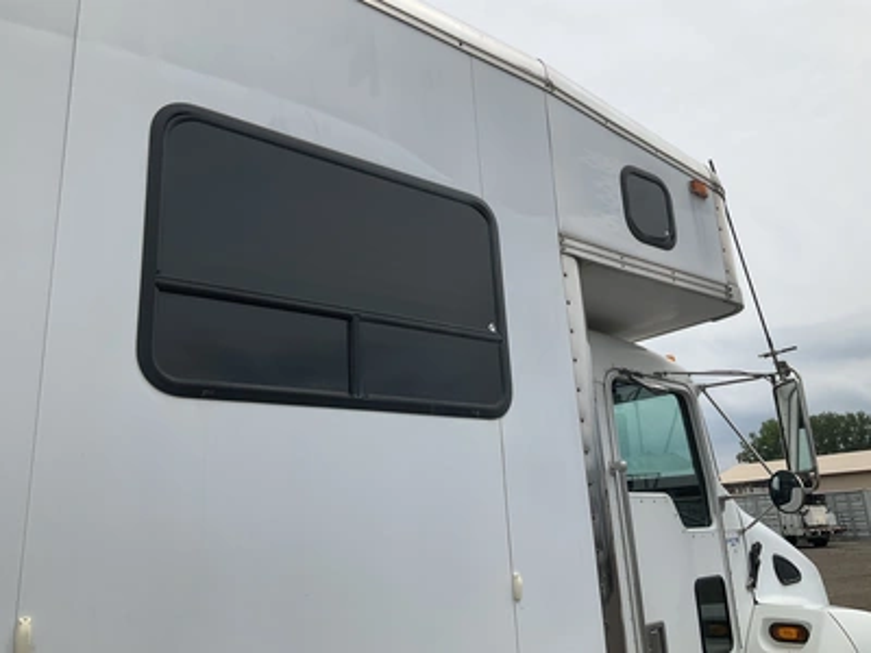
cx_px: 436
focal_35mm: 29
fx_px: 730
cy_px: 326
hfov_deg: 61.7
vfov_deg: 48.2
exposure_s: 1/2320
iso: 25
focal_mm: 3
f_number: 1.8
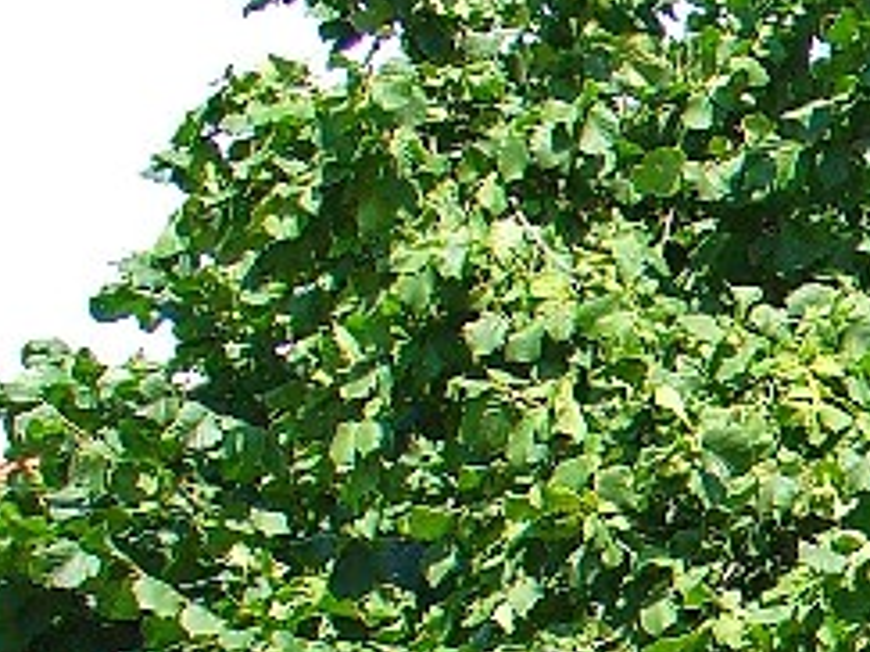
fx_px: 4597
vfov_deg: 8.0
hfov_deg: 10.1
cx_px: 1658
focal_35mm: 183
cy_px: 828
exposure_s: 1/400
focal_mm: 6.1
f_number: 2.8
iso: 64
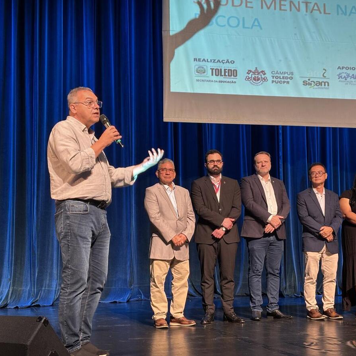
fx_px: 721
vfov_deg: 27.7
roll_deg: +1.2
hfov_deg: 27.7
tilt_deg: +4.9
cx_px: 181
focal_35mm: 62
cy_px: 177
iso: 100
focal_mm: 5.96
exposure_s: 1/40
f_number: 1.6
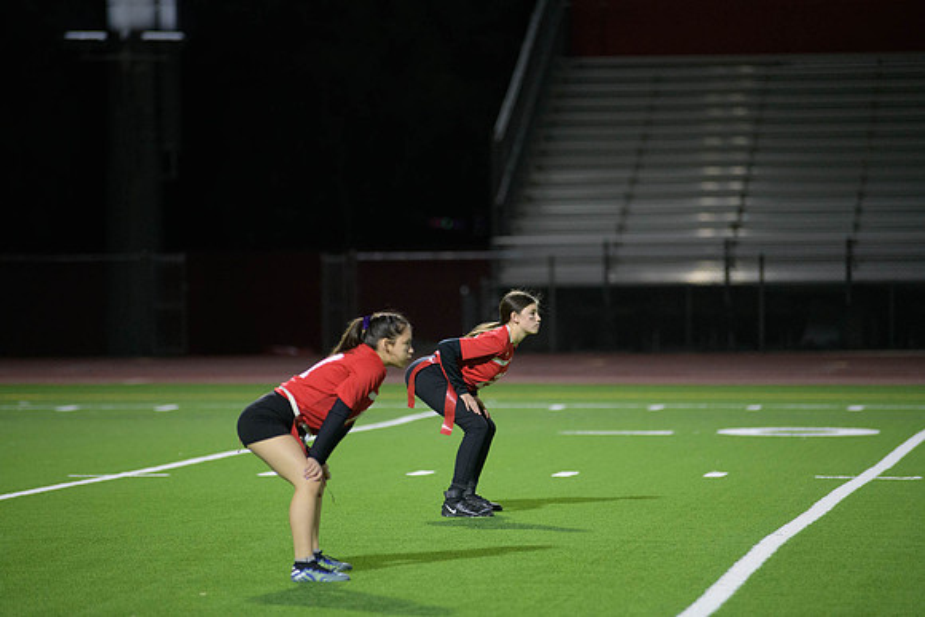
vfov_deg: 6.9
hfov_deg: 10.3
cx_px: 462
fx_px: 5140
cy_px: 308
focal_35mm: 200
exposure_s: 1/640
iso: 4000
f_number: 2.8
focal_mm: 200
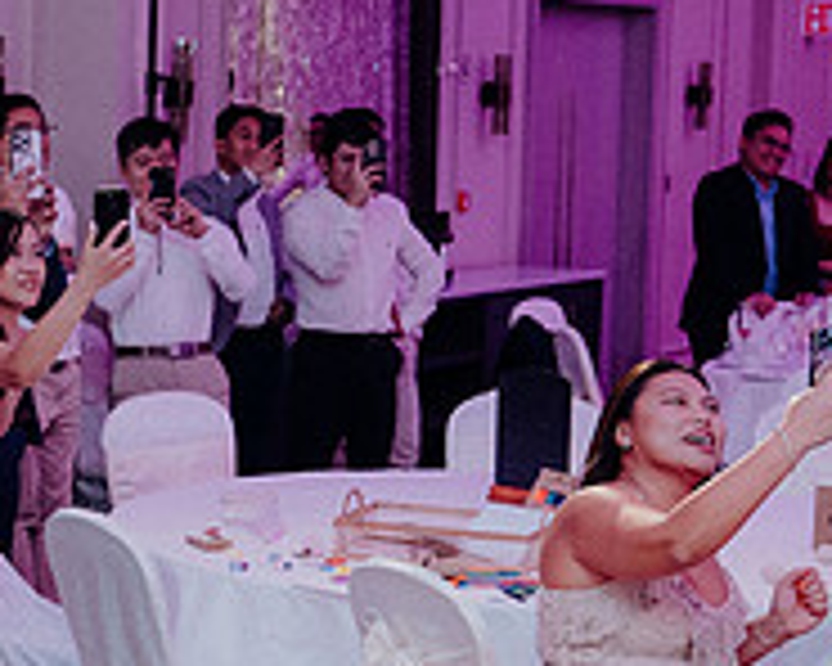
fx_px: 2684
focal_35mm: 109
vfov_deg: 14.1
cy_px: 430
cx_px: -216
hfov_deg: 16.7
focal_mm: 37
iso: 3200
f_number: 3.5
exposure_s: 1/160
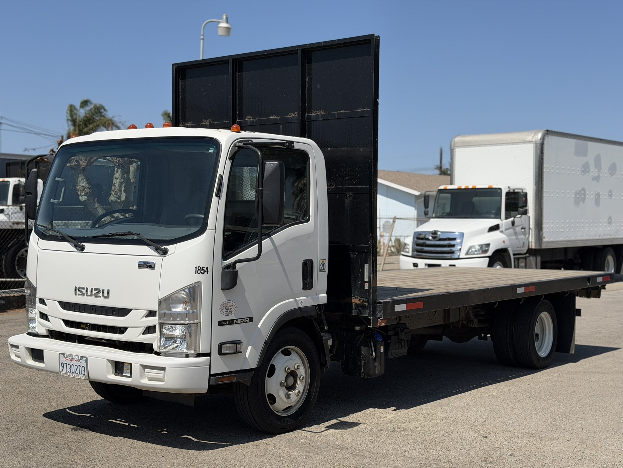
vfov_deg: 30.3
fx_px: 864
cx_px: 312
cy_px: 234
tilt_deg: -0.8
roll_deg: +0.4
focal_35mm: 48
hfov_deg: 39.7
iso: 64
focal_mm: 6.76
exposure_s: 1/9901
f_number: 1.78
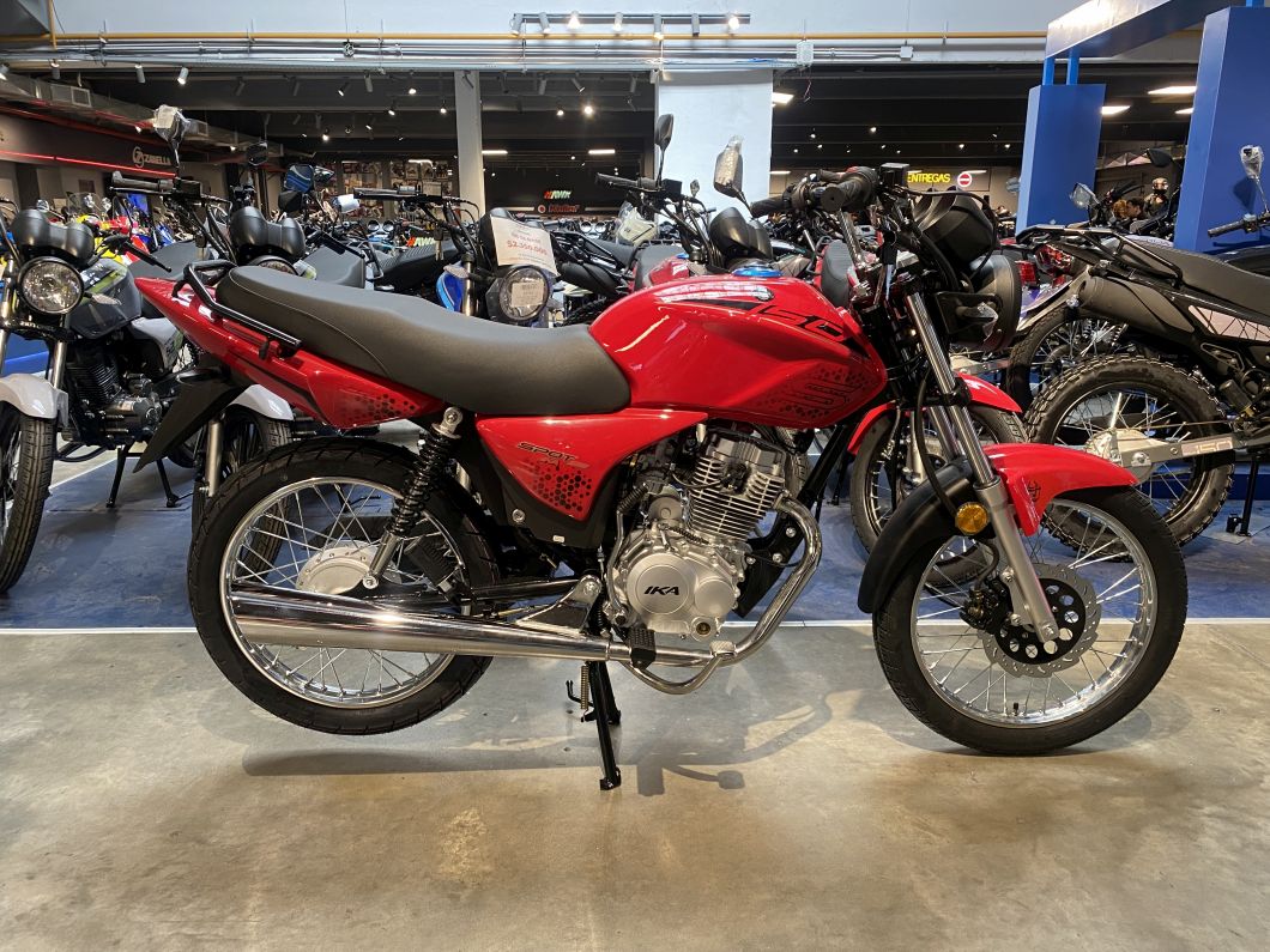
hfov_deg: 67.3
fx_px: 954
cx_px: 635
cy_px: 476
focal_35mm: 26
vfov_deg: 53.1
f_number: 1.8
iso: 125
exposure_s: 1/50
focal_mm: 4.25
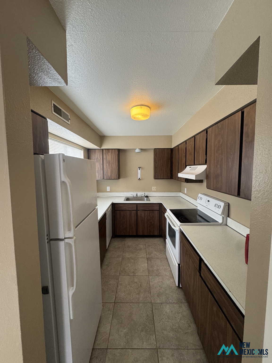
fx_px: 147
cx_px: 136
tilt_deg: -4.3
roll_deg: +0.2
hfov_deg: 85.7
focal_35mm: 14
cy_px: 182
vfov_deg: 102.1
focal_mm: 2.22
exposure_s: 1/120
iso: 200
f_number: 2.2
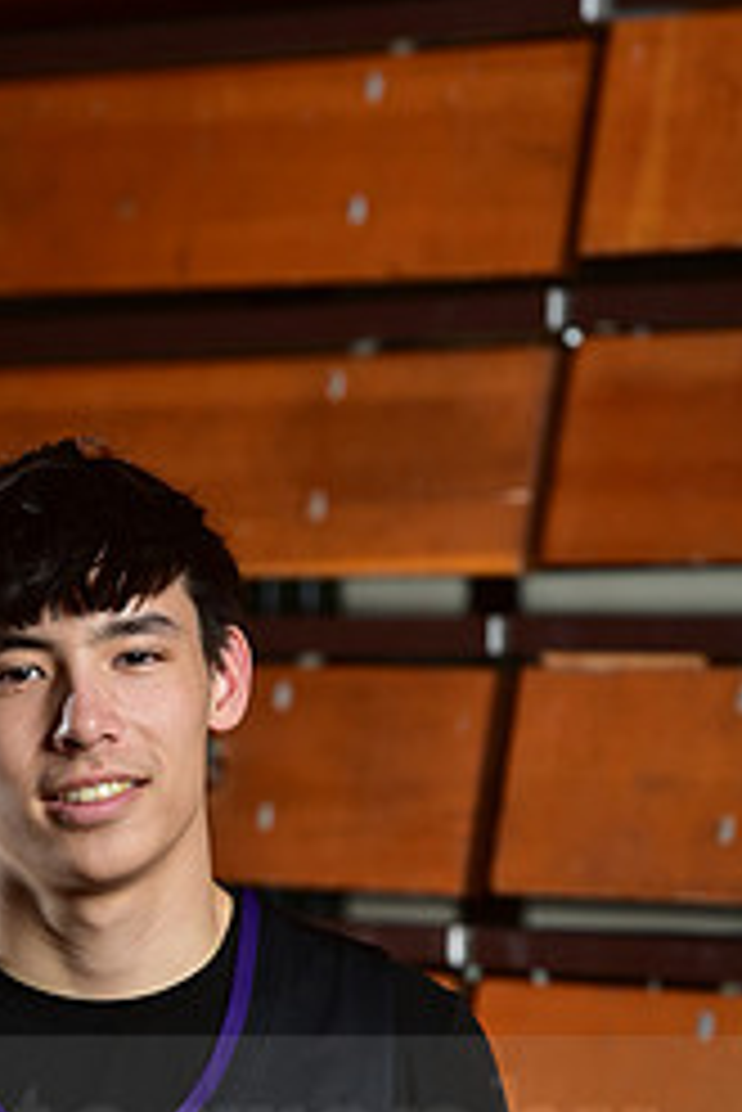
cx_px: 65
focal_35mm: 399
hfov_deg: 3.4
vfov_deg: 5.2
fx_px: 12318
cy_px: 1098
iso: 320
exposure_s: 1/250
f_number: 5.6
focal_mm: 170
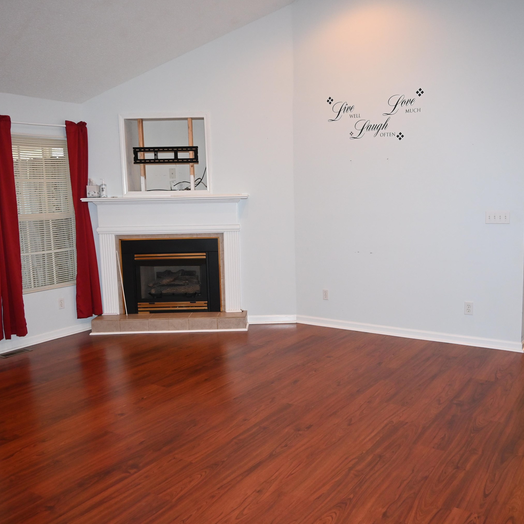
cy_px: 260
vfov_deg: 52.5
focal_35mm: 31
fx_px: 531
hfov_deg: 52.4
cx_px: 290
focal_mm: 16
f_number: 4
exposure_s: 1/60
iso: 1250
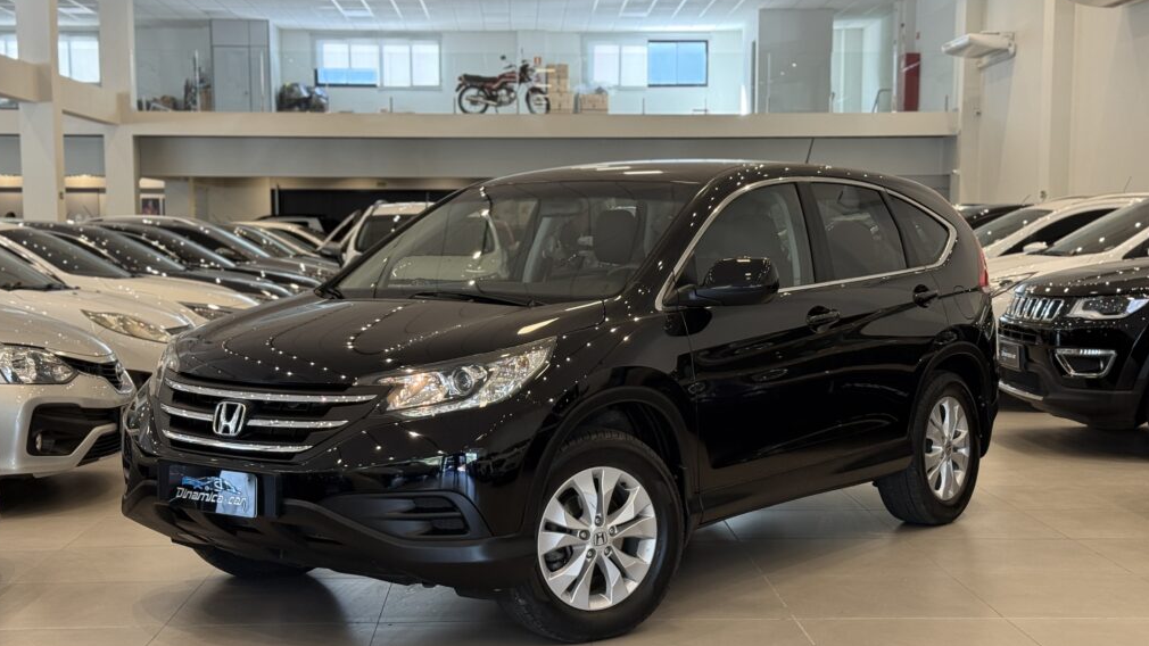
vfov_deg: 22.6
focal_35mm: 53
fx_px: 1615
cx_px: 570
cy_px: 386
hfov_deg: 39.2
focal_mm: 6.76
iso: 125
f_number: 1.78
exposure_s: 1/60
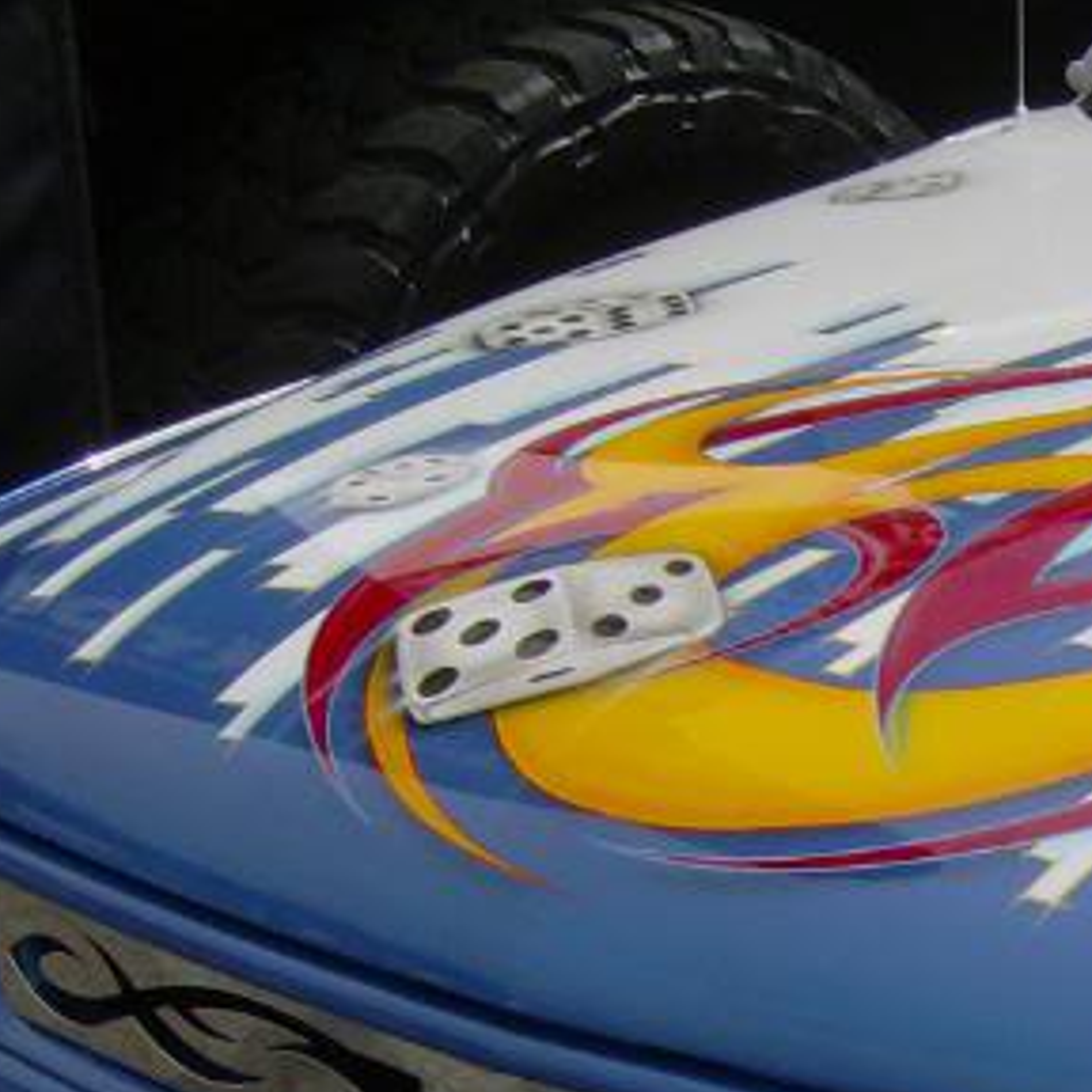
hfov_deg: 11.6
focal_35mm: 145
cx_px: 1577
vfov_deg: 11.9
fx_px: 5175
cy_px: 1083
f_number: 5.1
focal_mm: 7.7
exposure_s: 1/1458
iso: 100
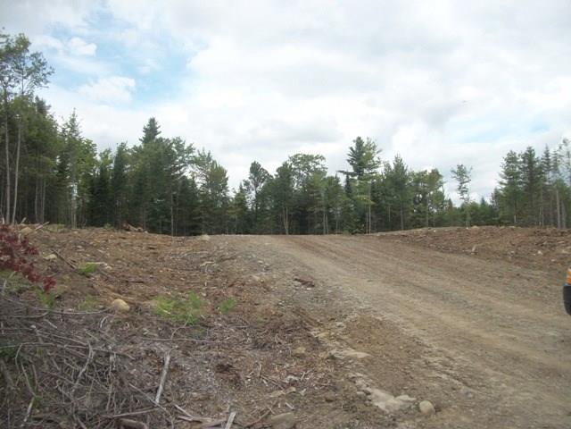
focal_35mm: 32
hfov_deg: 56.8
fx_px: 528
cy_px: 214
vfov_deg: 44.2
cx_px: 286
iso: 200
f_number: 8.8
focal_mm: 5.7
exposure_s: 1/320
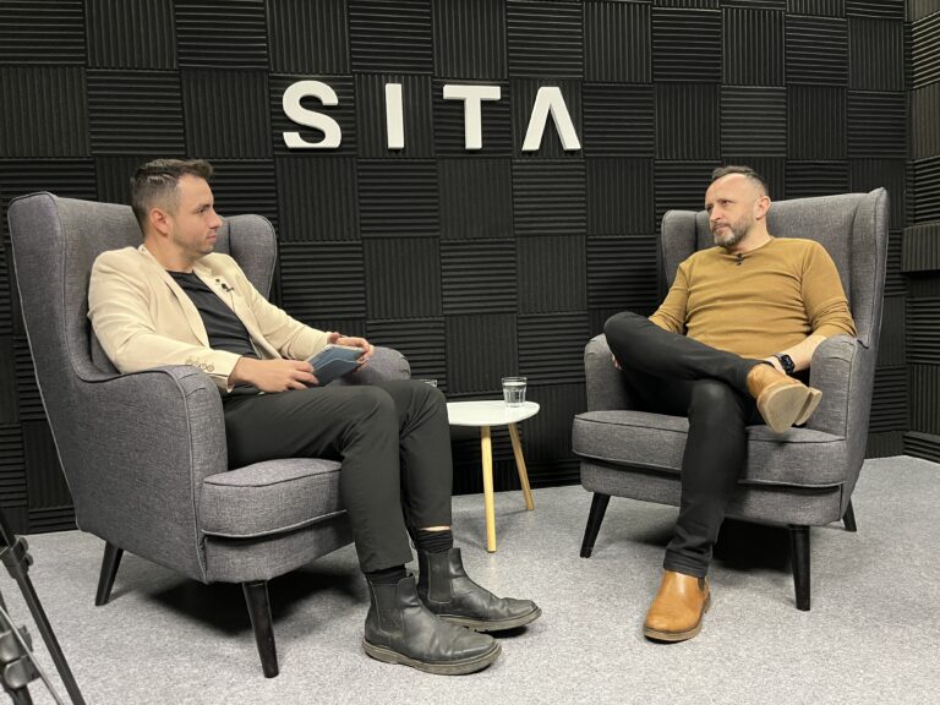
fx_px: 706
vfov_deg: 53.1
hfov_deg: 67.3
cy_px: 352
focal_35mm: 26
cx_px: 470
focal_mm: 5.1
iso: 400
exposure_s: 1/50
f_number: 1.6
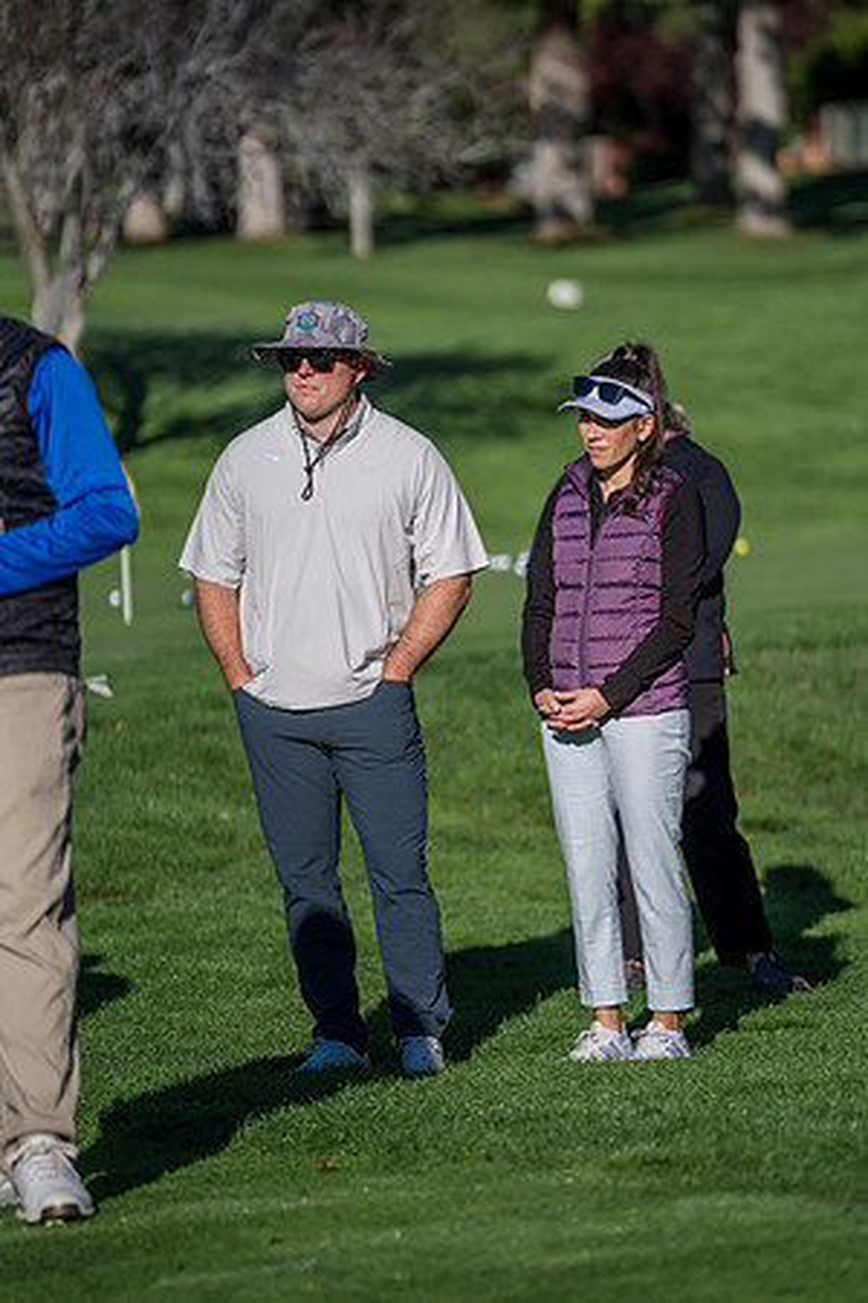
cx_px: 434
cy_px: 652
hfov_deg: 6.9
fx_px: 7233
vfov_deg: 10.3
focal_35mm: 200
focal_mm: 200
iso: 200
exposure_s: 1/6400
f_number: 2.8
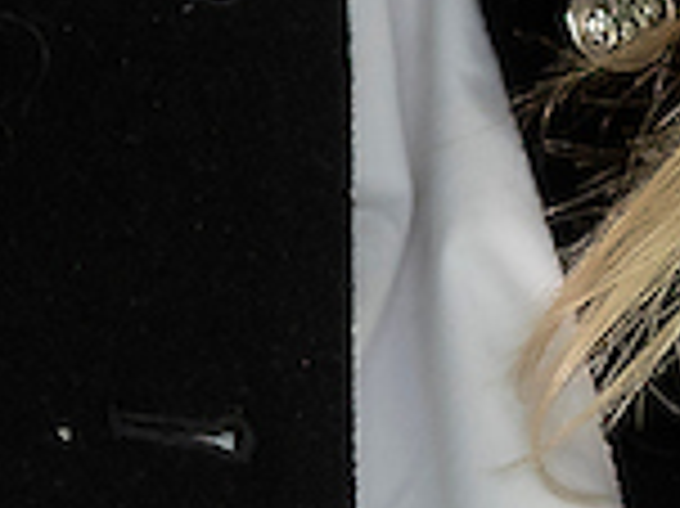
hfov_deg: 2.5
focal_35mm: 801
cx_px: 149
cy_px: -773
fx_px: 15722
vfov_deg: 1.8
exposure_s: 1/200
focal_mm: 105
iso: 800
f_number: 2.8
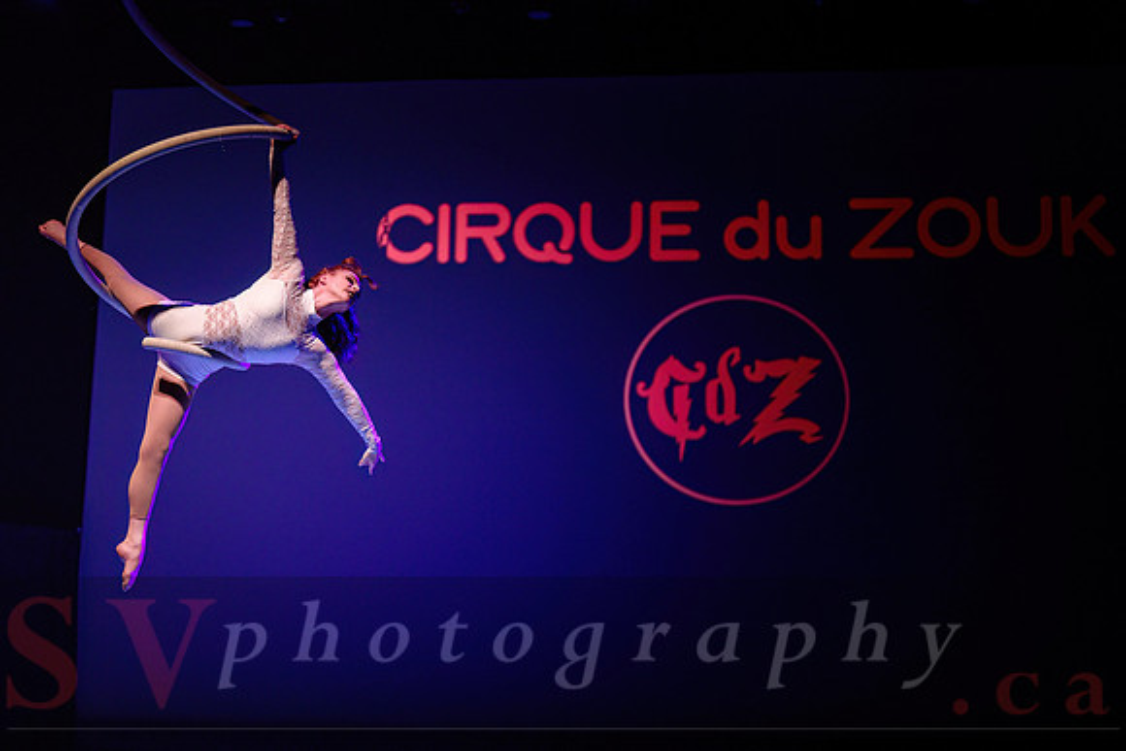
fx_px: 1748
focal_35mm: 56
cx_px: 497
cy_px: 420
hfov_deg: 35.7
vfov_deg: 24.2
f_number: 1.2
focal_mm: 50
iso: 1600
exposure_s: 1/400
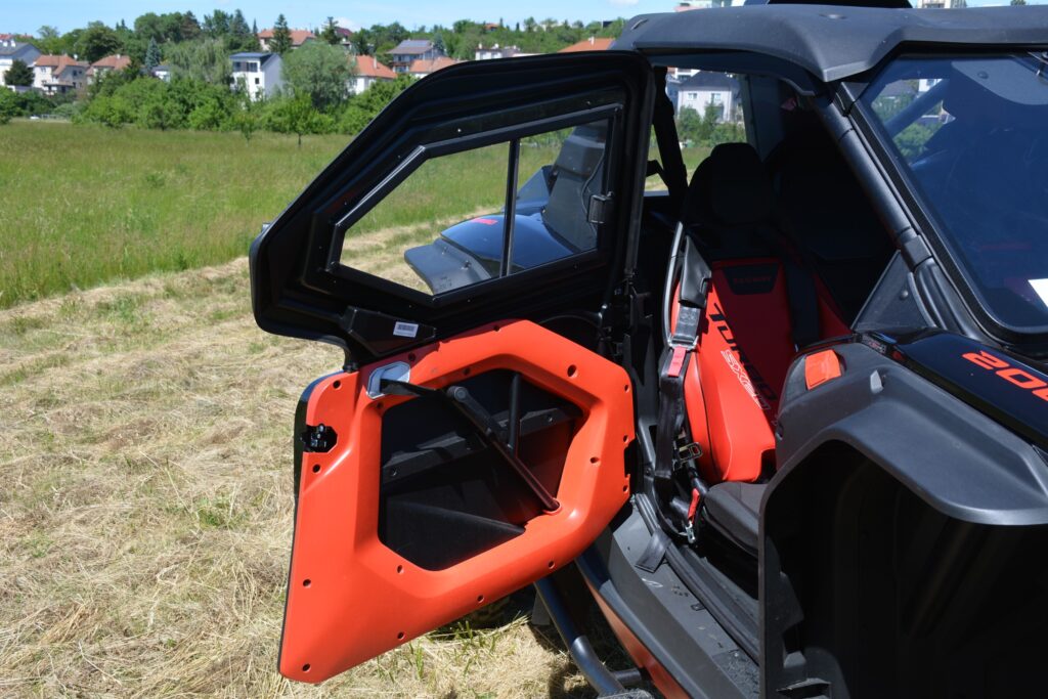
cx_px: 524
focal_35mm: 40
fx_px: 1179
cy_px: 350
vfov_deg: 33.0
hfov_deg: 47.9
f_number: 8
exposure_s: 1/250
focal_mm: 27
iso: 160
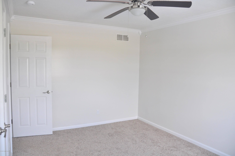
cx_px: 118
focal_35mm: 27
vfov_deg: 47.8
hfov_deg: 67.4
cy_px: 78
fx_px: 176
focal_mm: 18
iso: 400
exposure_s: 1/80
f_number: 4.5
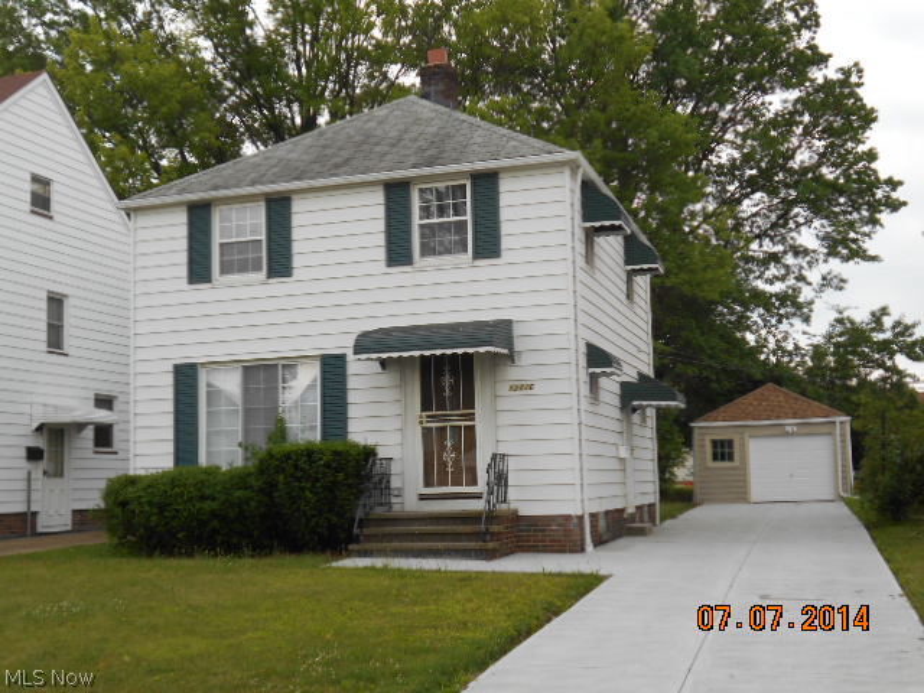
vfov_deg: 33.6
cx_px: 462
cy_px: 346
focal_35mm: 43
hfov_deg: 43.9
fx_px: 1148
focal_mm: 7.7
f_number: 4.2
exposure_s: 1/80
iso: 80
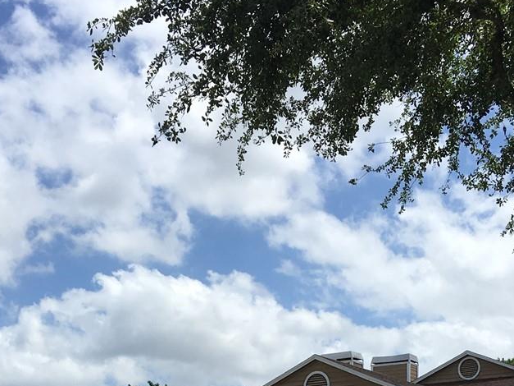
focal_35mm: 74
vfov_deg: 18.8
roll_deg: -0.8
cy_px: 471
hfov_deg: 26.3
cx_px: 256
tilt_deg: +6.7
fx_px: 1099
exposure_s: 1/2481
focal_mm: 4.15
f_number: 2.2
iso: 25
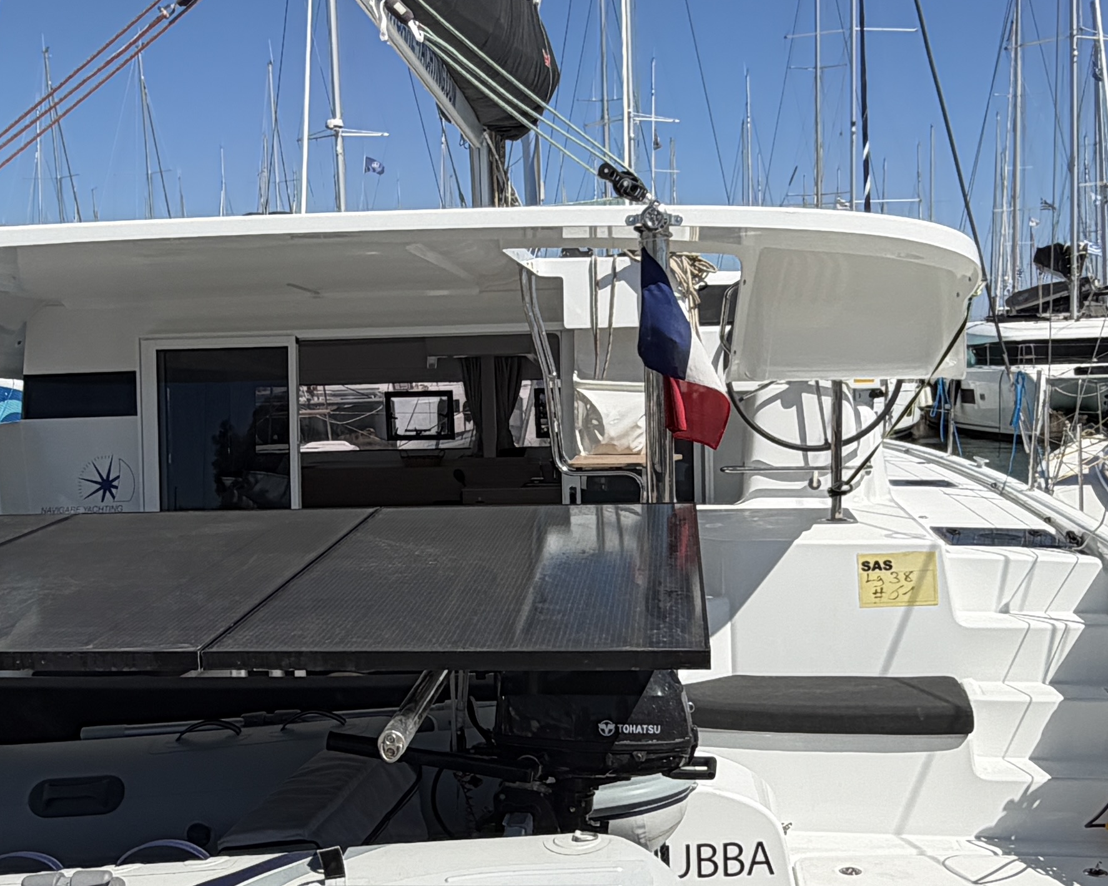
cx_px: 548
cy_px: 510
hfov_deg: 42.0
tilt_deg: -6.2
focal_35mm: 44
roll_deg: +2.4
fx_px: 1443
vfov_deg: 34.1
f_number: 2.2
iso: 20
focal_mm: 2.22
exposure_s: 1/1464
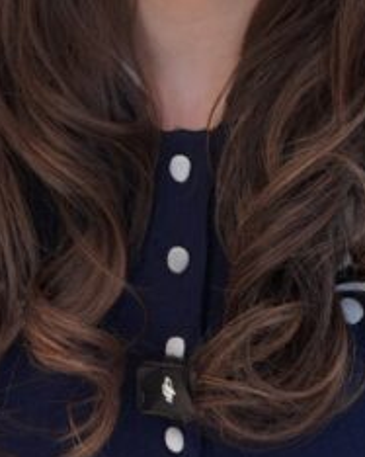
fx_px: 1554
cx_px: 186
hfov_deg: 13.4
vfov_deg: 16.5
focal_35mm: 115
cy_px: 59
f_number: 4
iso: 320
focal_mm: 28
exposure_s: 1/160
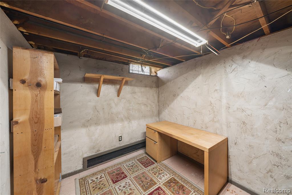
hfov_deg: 112.6
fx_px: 97
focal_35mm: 12
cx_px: 146
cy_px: 98
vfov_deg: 90.0
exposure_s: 1
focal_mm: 12
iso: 250
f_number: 8
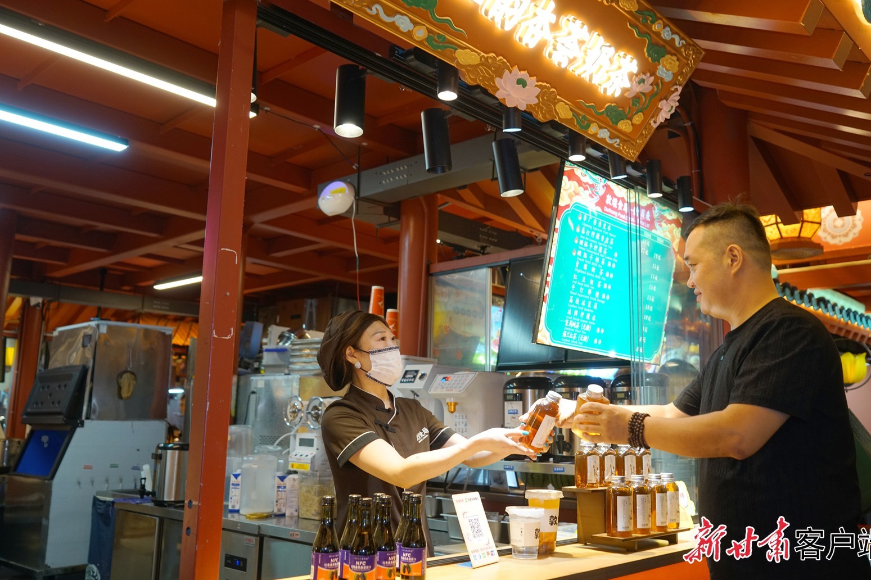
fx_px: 750
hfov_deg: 60.3
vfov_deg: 42.3
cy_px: 297
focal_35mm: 31
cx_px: 449
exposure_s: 1/125
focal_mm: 30
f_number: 4
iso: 1000
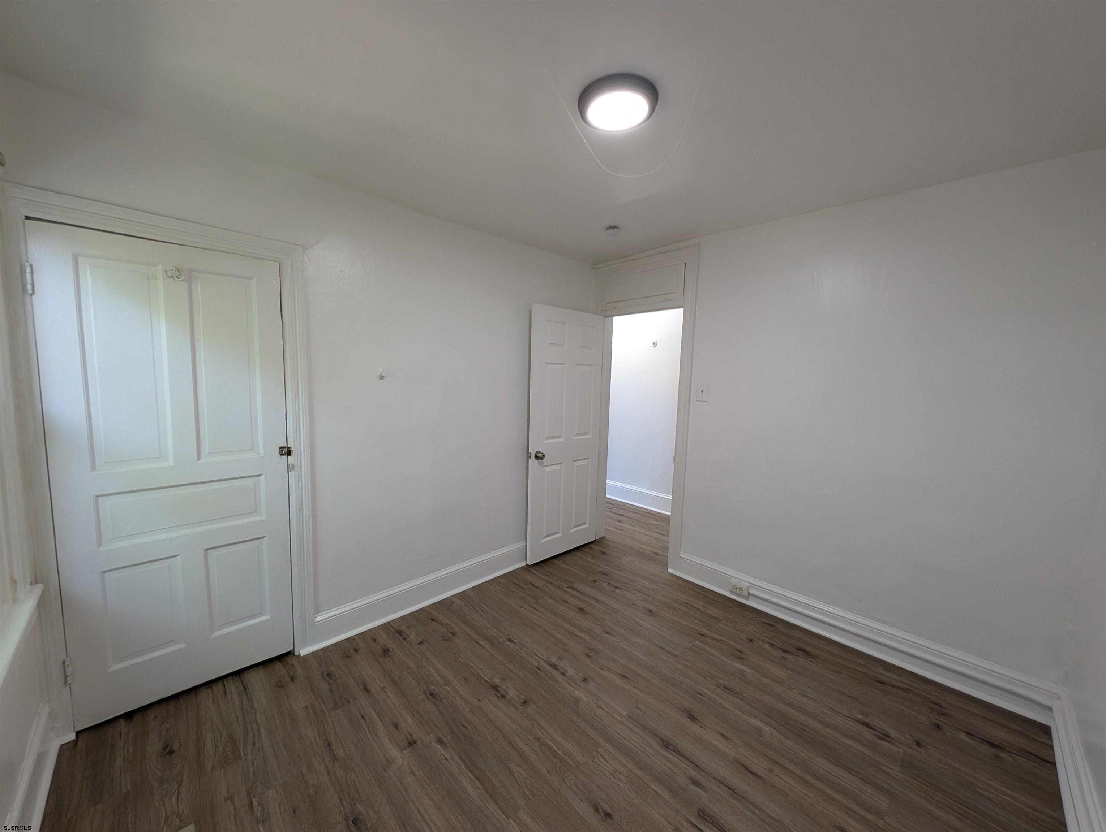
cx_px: 553
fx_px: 384
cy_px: 416
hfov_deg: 110.5
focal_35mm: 12
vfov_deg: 94.6
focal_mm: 2.23
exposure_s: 1/60
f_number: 1.95
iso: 126
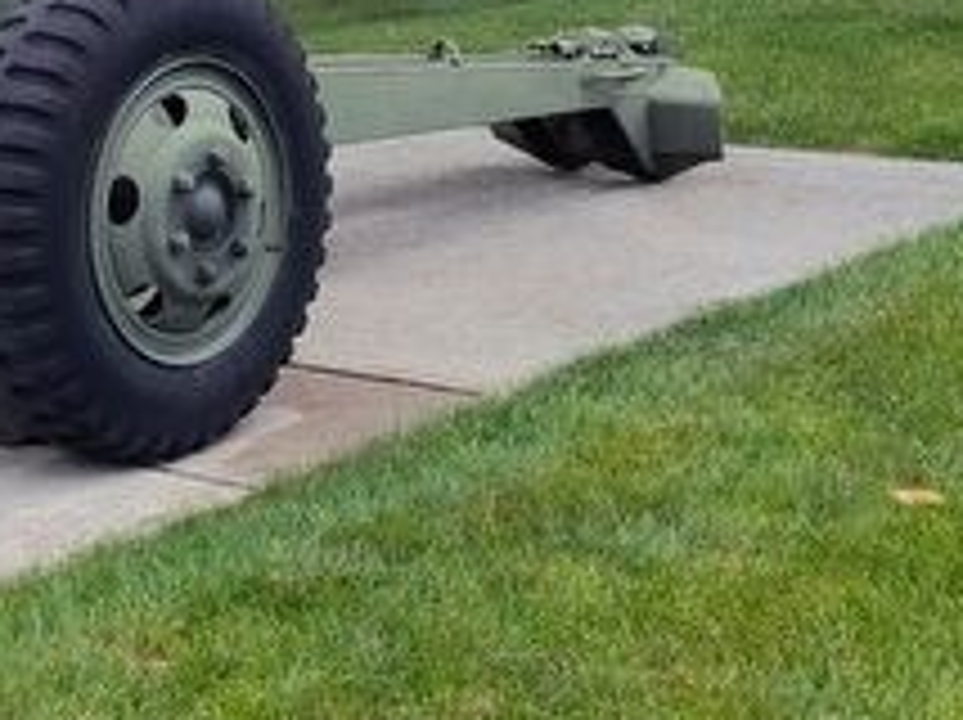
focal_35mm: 86
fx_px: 2390
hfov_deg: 21.3
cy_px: 126
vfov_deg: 17.0
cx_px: -166
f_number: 1.8
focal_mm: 5.56
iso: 100
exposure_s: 1/742
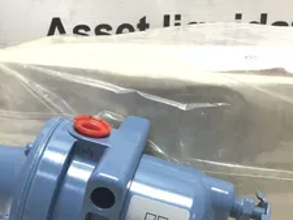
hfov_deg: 34.6
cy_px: 174
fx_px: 466
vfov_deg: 26.1
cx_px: 98
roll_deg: -0.1
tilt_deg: -23.2
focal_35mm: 55
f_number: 2.4
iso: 32
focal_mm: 3.3
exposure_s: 1/60
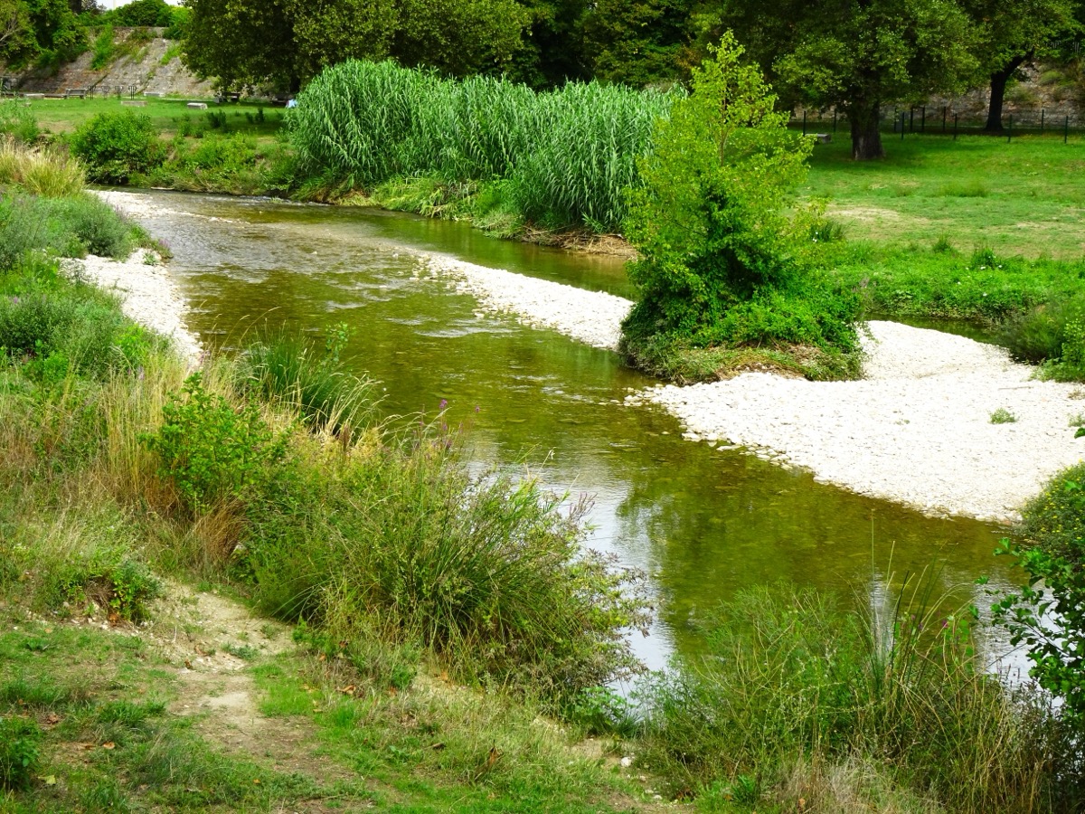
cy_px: 407
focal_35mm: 70
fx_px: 2194
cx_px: 542
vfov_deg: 21.0
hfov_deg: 27.8
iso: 80
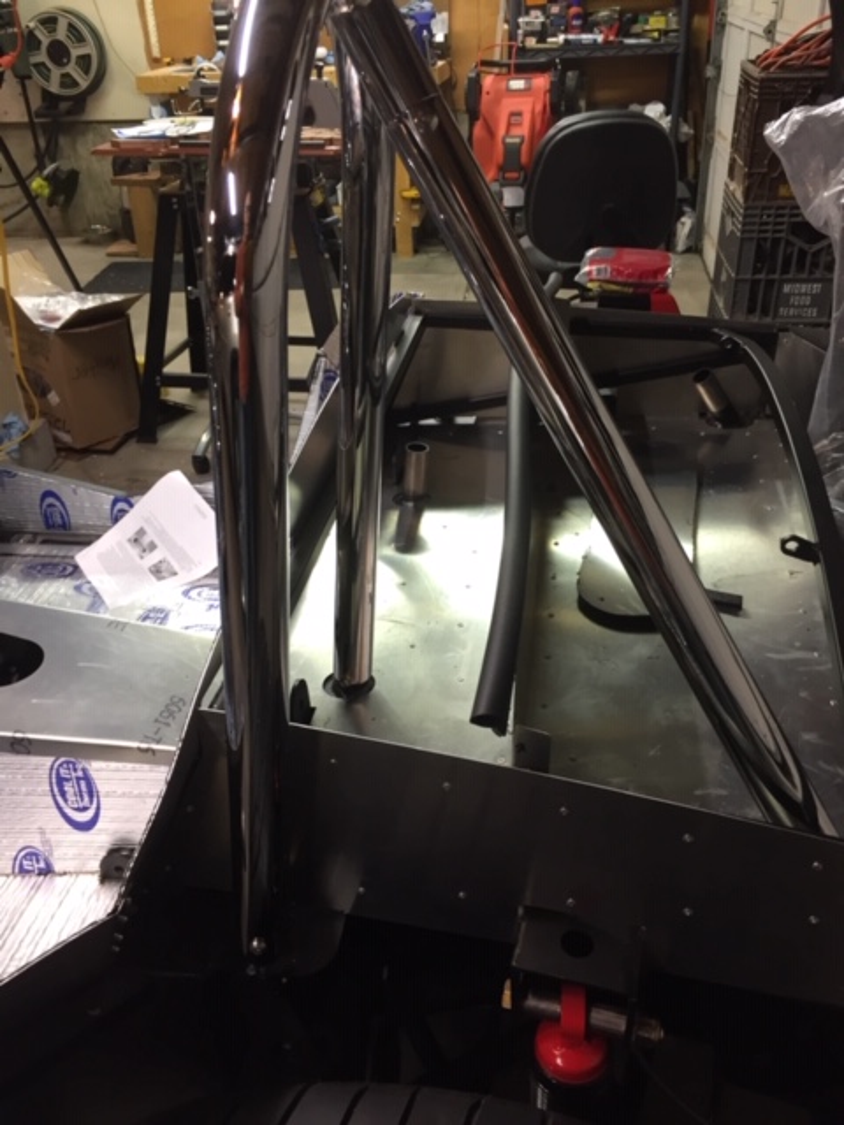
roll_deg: +2.8
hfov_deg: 48.2
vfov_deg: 61.7
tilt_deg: -29.4
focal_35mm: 29
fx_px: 943
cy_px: 562
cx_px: 422
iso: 80
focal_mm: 4.15
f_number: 2.2
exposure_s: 1/30
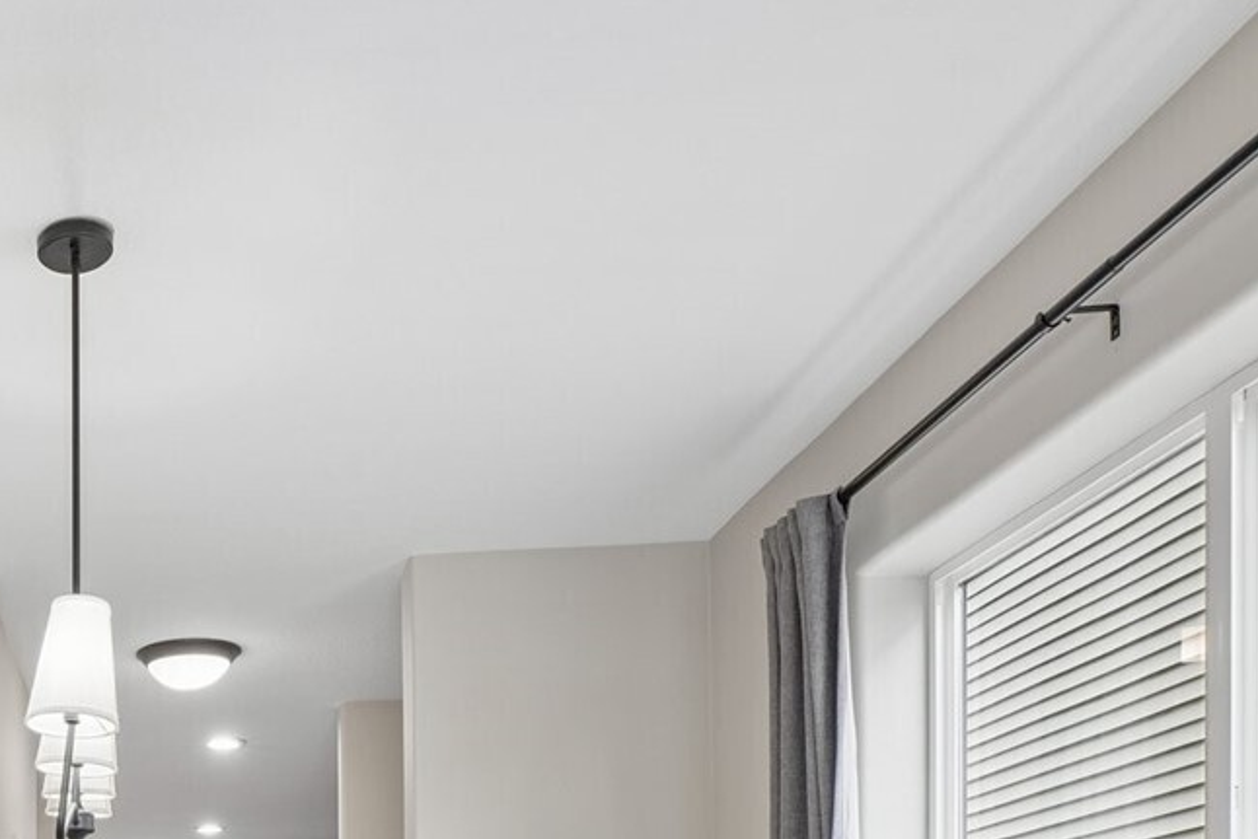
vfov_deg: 27.2
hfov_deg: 38.1
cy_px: 1068
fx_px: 1468
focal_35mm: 42
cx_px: -141
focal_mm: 16
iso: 400
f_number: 8
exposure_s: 1/15
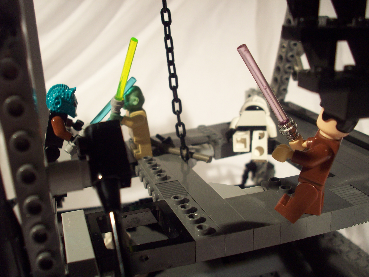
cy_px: 138
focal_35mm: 37
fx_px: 394
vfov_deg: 38.7
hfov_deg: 50.1
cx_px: 184
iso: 80
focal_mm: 6.2
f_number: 2.8
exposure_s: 1/201
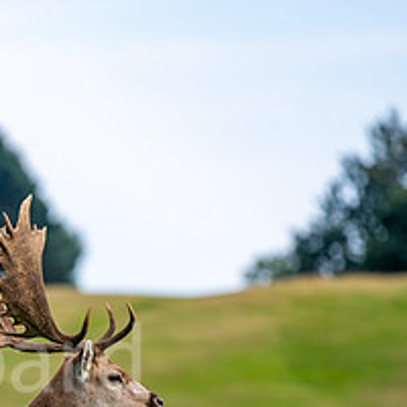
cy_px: 377
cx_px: -118
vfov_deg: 2.4
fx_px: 9817
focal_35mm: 738
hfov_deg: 2.4
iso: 200
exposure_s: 1/500
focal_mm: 300
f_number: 5.6
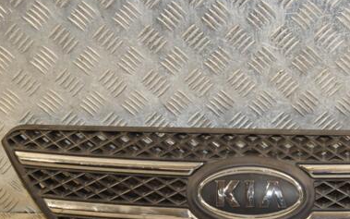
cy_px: 157
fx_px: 809
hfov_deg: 24.2
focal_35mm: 85
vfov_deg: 15.4
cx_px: 259
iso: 800
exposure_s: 1/200
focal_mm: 35
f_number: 8
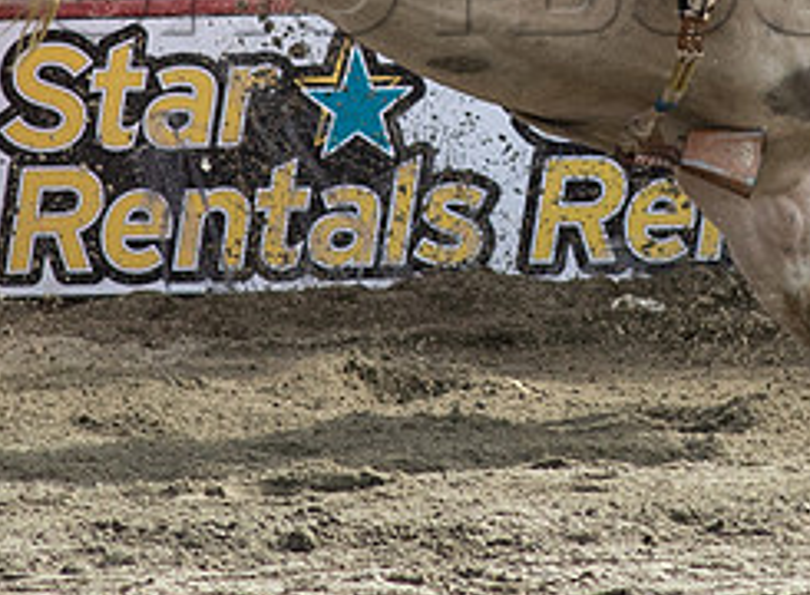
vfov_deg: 1.0
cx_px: 609
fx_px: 35331
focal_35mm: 1521
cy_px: 1
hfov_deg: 1.3
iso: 1250
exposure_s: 1/8000
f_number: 4
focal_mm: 300
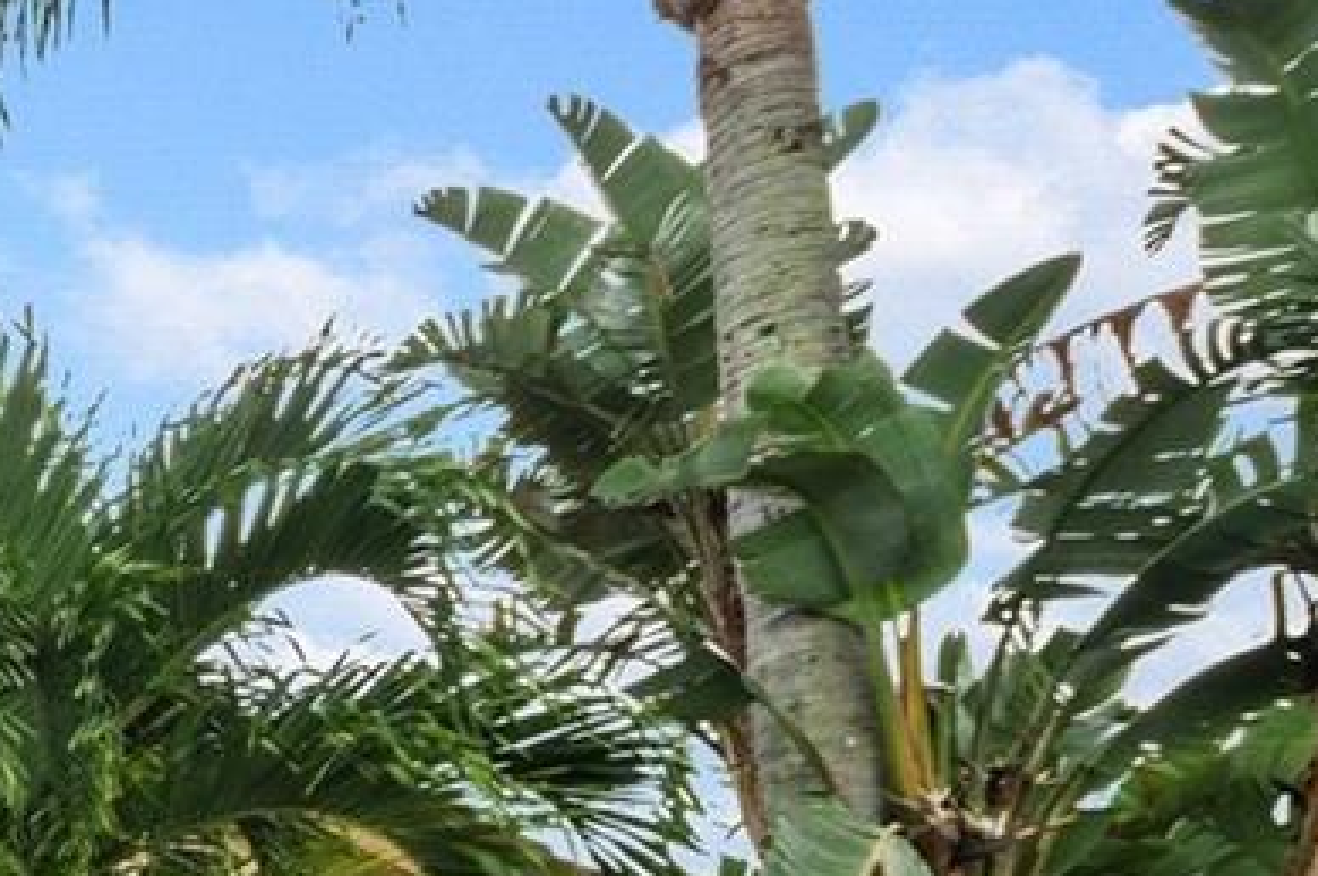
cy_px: 1339
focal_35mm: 66
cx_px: -1216
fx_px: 2414
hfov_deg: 19.7
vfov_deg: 18.2
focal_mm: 16
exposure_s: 1/30
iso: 200
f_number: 8
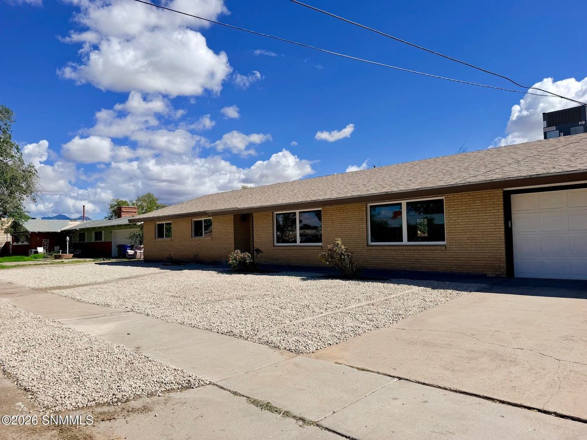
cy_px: 220
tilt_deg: +2.2
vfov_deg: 56.8
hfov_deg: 71.6
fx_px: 407
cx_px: 294
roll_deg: +2.1
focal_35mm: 24
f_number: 1.78
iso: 80
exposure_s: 1/9091
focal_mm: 6.76
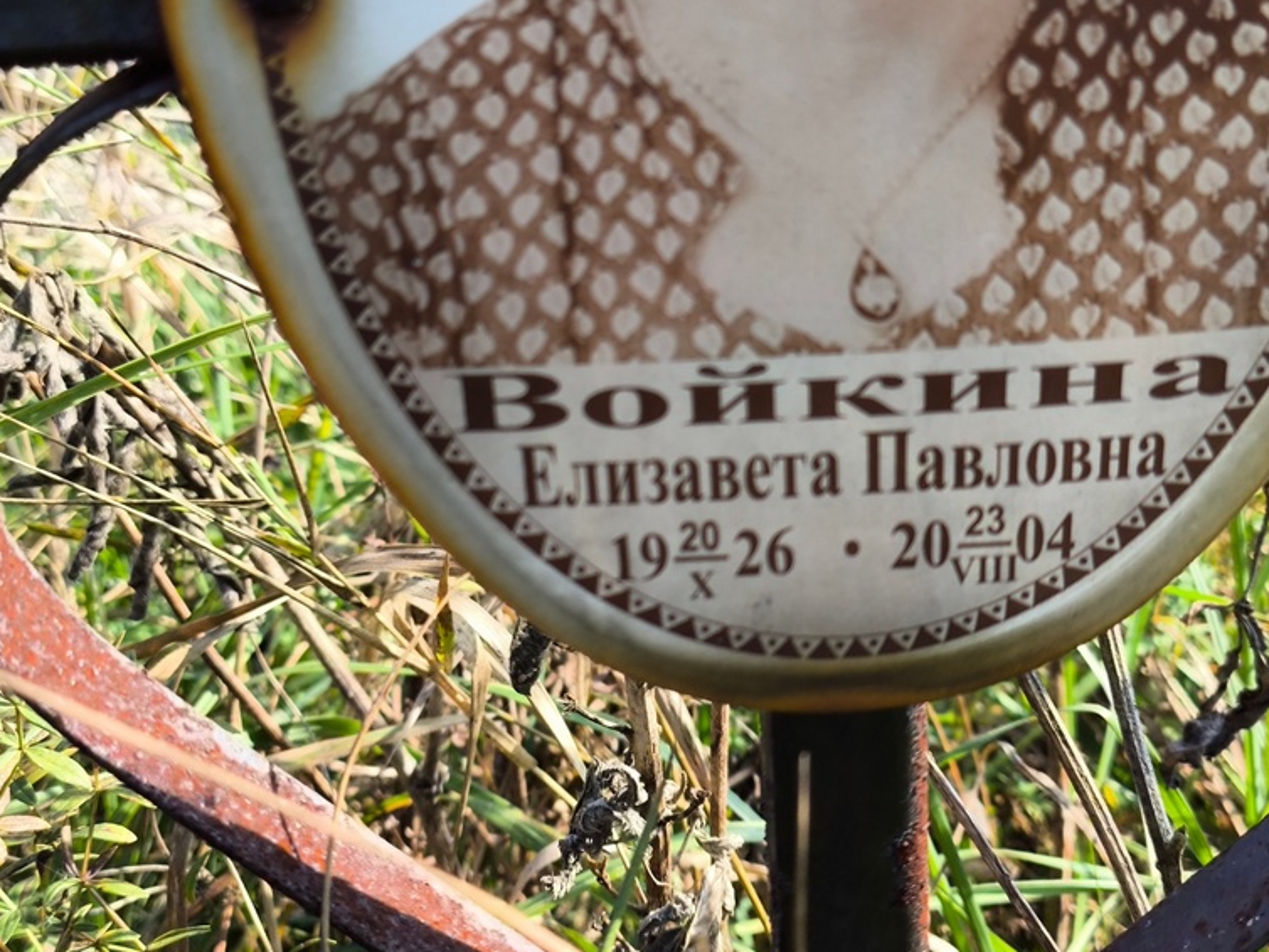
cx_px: 649
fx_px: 1944
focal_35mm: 53
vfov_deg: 27.5
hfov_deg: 36.2
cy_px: 474
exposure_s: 1/345
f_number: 1.7
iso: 50
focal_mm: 4.71
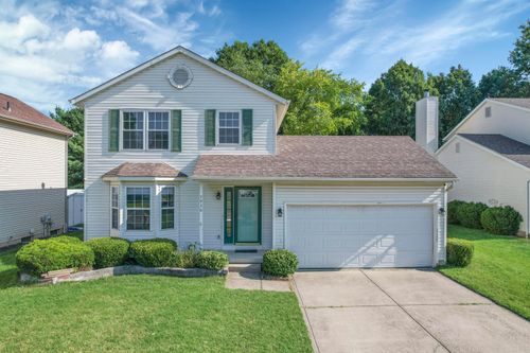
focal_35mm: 22
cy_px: 176
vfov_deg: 57.2
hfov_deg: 78.6
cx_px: 265
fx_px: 324
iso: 100
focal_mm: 8.38
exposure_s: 1/1500
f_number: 2.8
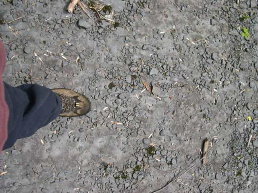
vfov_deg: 37.7
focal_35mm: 38
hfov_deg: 49.0
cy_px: 96
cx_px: 129
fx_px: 283
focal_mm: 8
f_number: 2.8
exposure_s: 1/539
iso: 100
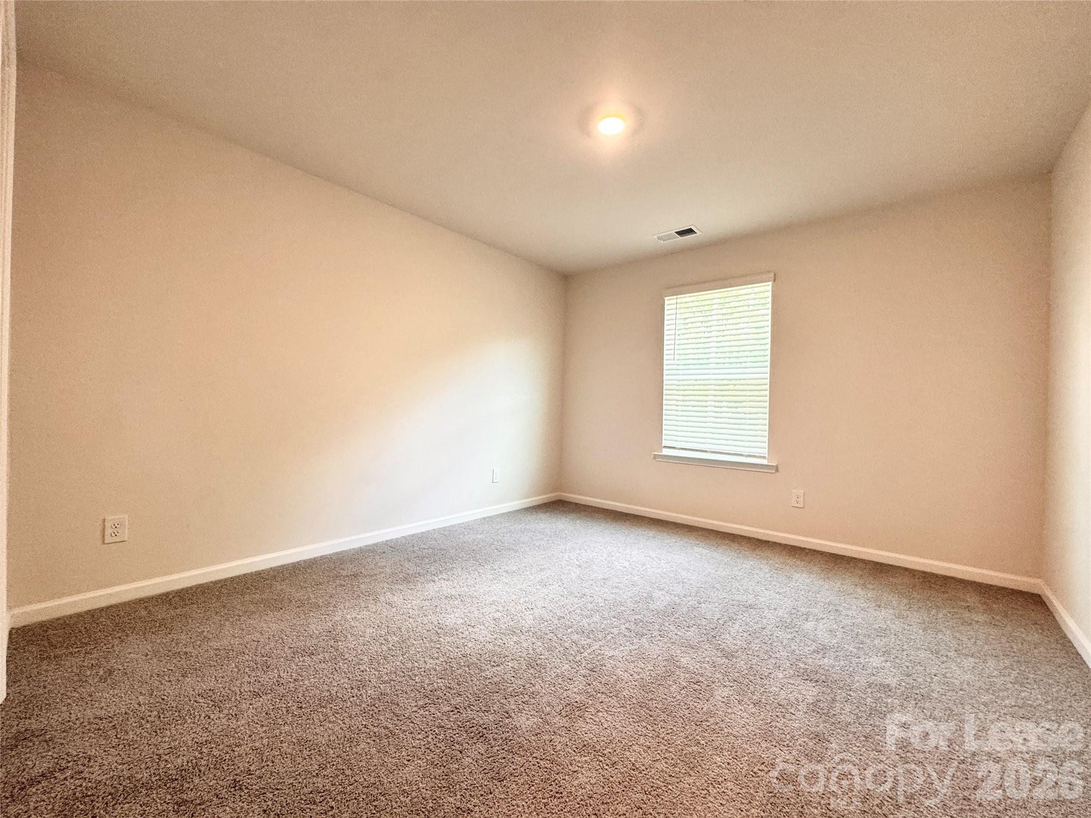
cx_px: 546
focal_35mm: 14
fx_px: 441
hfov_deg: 102.1
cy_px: 409
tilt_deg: -0.4
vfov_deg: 85.7
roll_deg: -1.7
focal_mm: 2.22
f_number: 2.2
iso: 250
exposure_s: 1/120
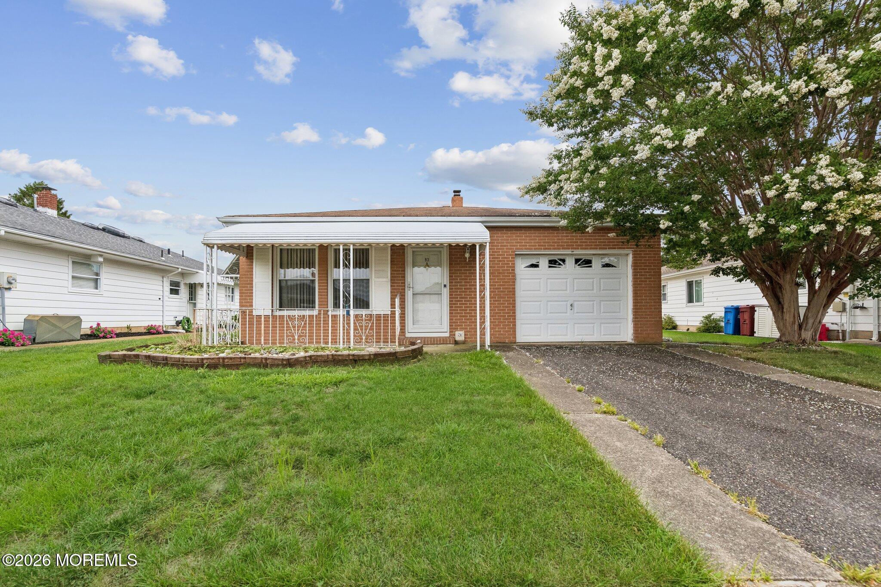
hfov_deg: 100.4
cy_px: 294
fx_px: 367
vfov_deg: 77.3
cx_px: 440
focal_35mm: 15
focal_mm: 15
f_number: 7.1
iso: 1000
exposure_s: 1/2500
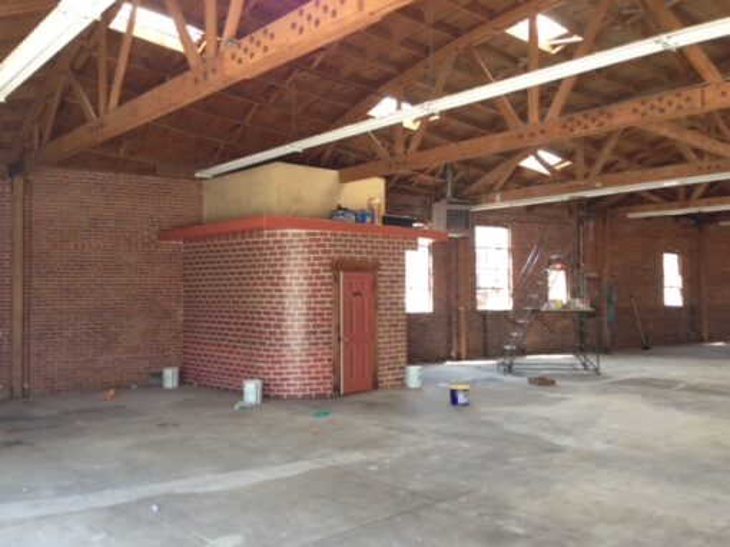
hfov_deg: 55.4
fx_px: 696
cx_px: 365
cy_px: 274
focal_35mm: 33
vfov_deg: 42.9
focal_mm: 4.13
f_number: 2.4
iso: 50
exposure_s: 1/20
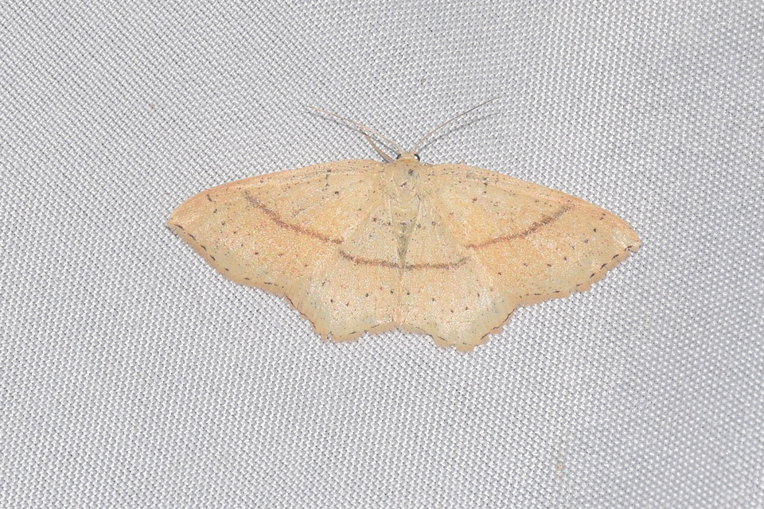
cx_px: 382
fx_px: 4456
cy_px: 254
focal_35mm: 210
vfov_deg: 6.5
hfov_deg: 9.8
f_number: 13
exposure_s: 1/160
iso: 100
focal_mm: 140
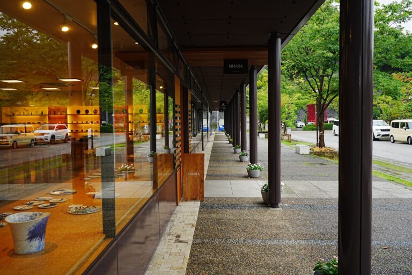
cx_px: 206
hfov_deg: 58.7
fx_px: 366
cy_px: 138
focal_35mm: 32
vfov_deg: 41.1
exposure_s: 1/80
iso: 160
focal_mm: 32
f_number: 9
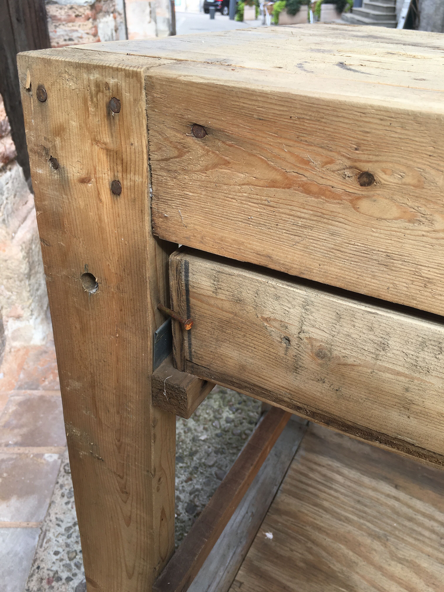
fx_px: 496
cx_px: 222
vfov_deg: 61.7
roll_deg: -0.4
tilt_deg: -30.8
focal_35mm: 29
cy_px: 296
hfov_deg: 48.2
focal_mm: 4.15
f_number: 2.2
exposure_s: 1/199
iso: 25
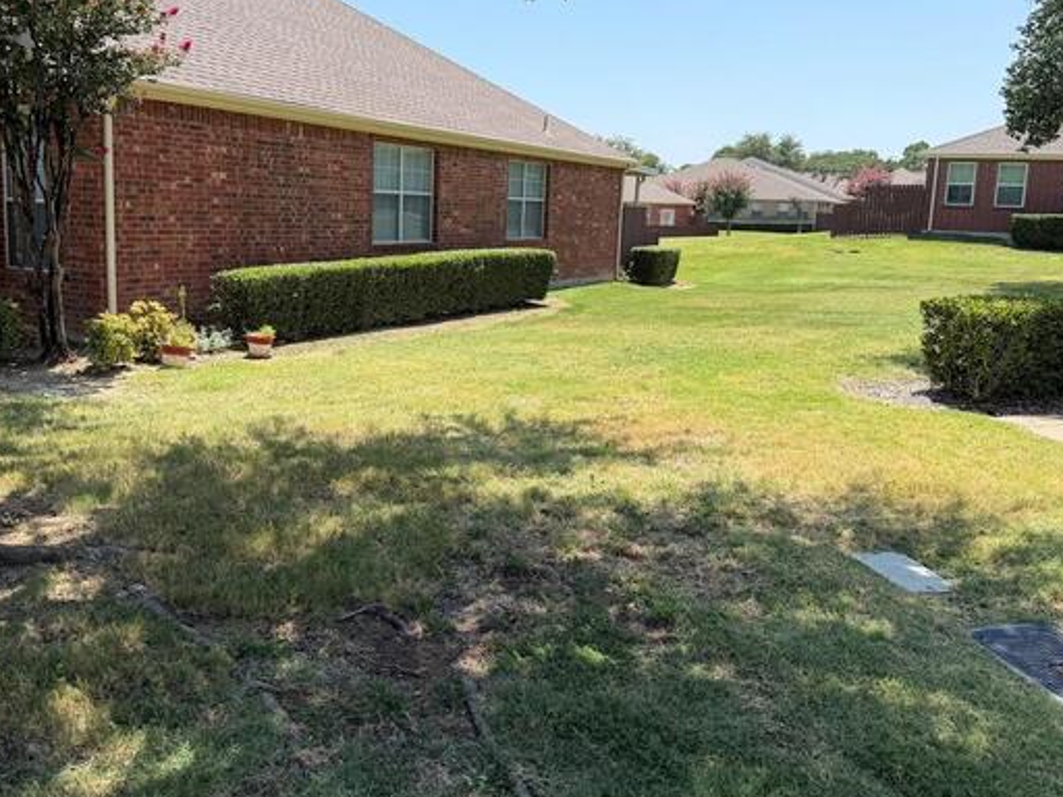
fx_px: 921
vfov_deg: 46.7
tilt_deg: -7.8
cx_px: 475
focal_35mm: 30
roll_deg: -1.5
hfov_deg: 59.8
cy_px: 347
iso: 80
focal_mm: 6.76
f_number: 1.78
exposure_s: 1/2611
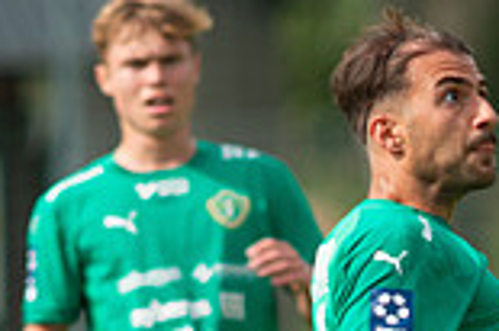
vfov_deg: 0.9
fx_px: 22154
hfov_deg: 1.3
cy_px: 408
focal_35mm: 1600
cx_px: 499
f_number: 4.5
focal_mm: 420
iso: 280
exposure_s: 1/1600
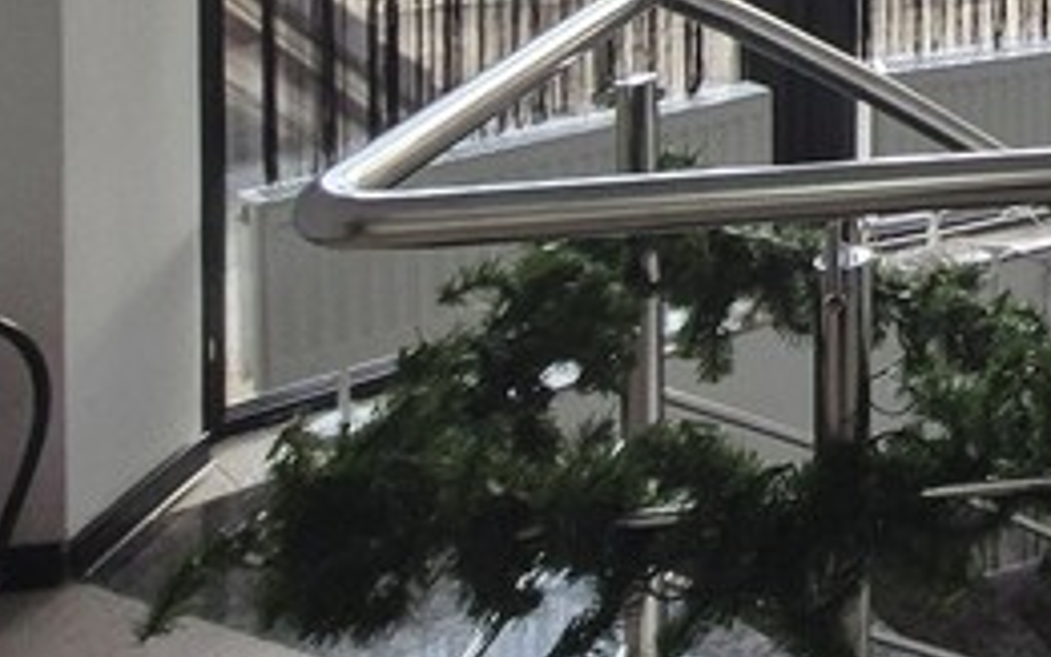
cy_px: -351
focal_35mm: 54
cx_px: 1627
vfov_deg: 20.3
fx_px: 1546
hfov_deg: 26.0
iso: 125
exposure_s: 1/50
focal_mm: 2.2
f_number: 2.2
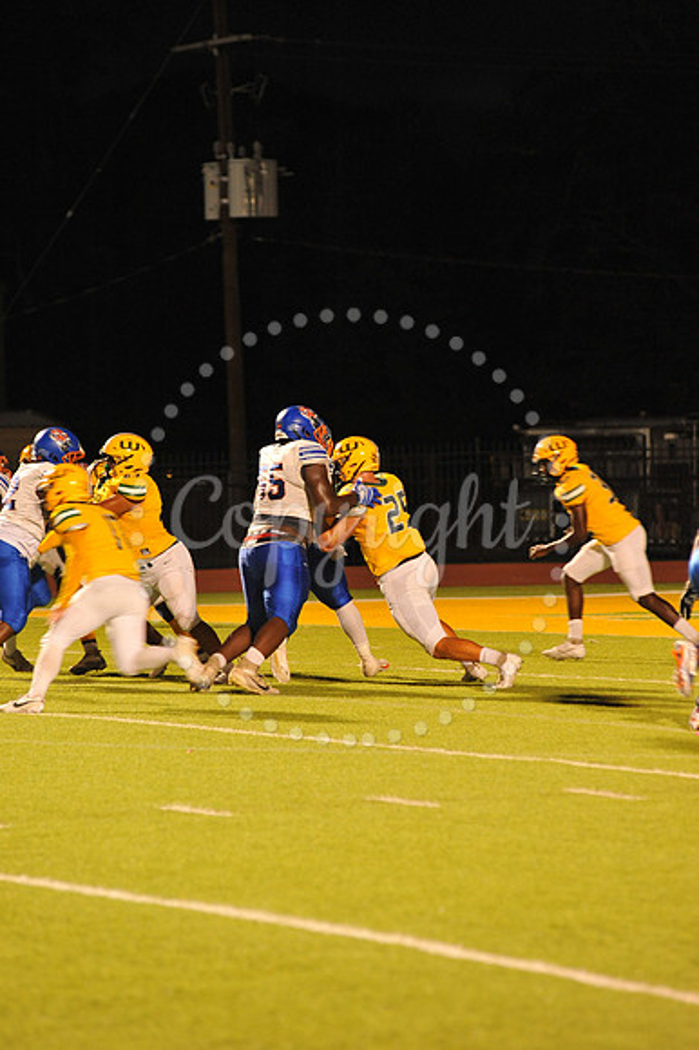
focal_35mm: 185
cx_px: 350
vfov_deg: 11.1
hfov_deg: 7.4
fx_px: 5394
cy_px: 525
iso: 3200
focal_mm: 185
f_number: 5
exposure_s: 1/160
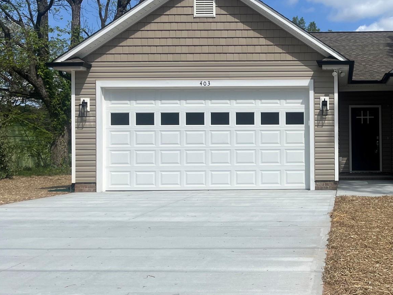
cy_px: 141
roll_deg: +0.7
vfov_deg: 31.5
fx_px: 522
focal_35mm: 46
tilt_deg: +0.6
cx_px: 339
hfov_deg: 38.9
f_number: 1.6
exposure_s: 1/5848
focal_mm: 5.1
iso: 50
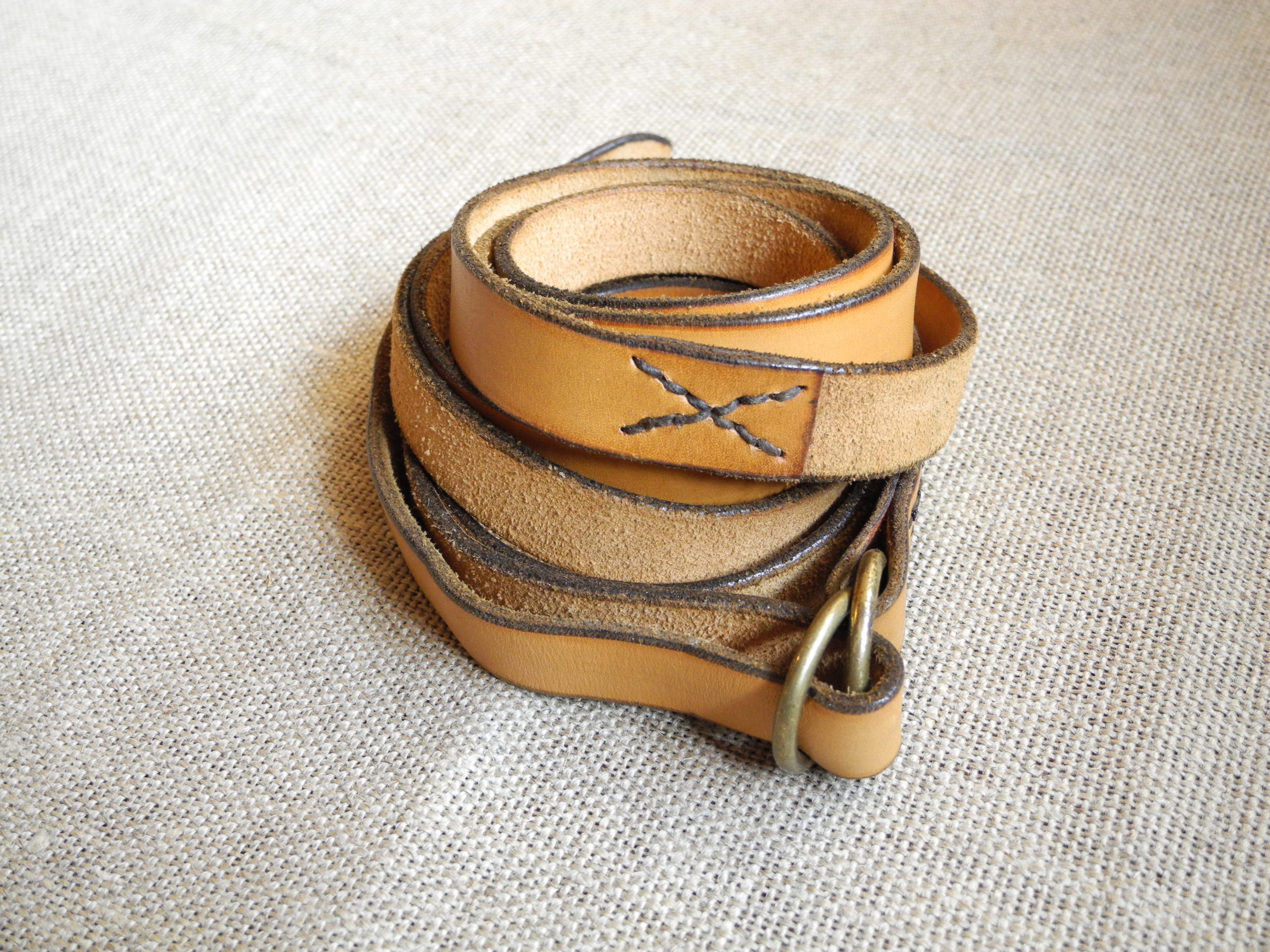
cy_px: 476
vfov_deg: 40.7
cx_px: 635
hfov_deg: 52.6
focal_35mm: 35
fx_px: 1284
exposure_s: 1/14.6
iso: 400
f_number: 3.2
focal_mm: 7.4
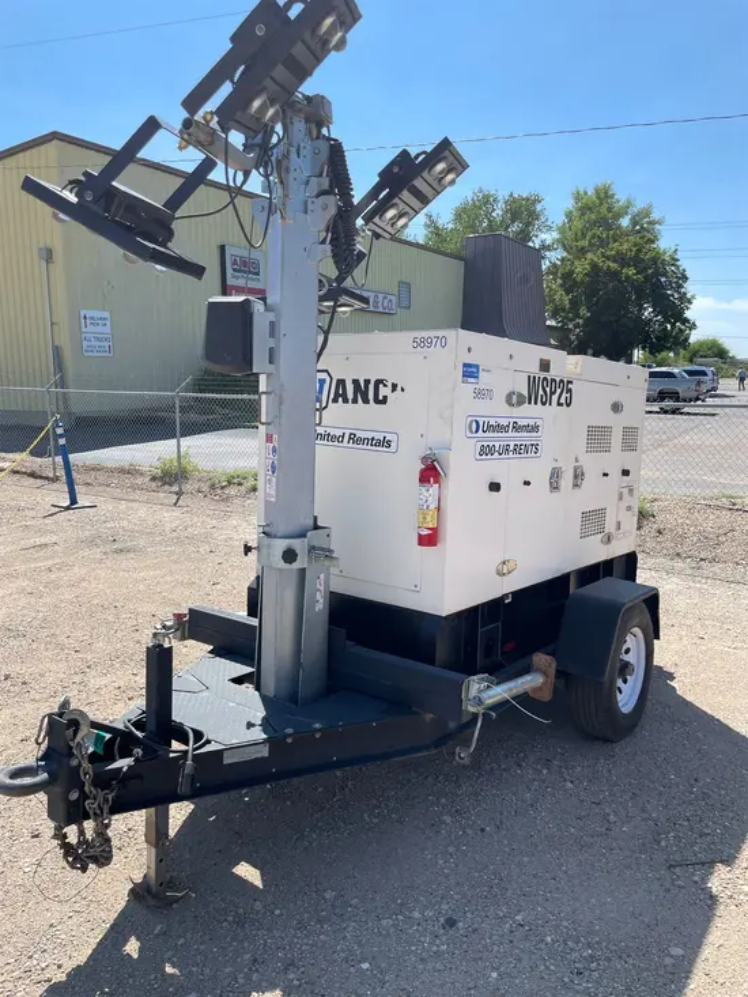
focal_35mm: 26
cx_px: 374
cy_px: 498
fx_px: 749
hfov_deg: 53.1
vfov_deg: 67.3
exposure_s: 1/2451
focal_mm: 4.2
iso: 32
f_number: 1.6
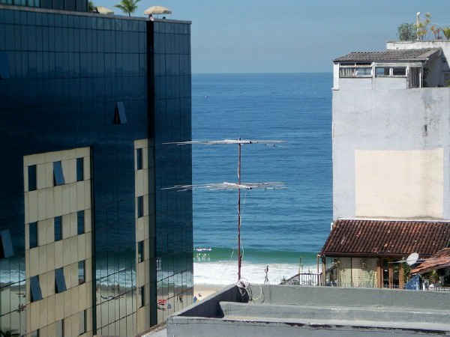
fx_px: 1521
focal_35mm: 117
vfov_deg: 12.7
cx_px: 225
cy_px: 168
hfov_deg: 16.8
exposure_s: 1/400
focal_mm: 19.2
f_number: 4.4
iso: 50
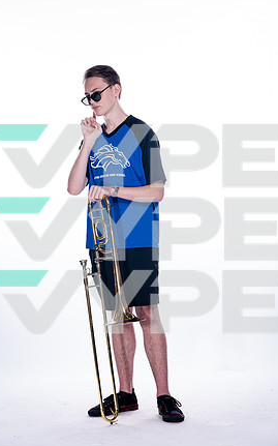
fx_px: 1395
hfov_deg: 11.4
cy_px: 230
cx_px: 141
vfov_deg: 18.1
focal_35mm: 115
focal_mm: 108
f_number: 5.6
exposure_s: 1/250
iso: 800
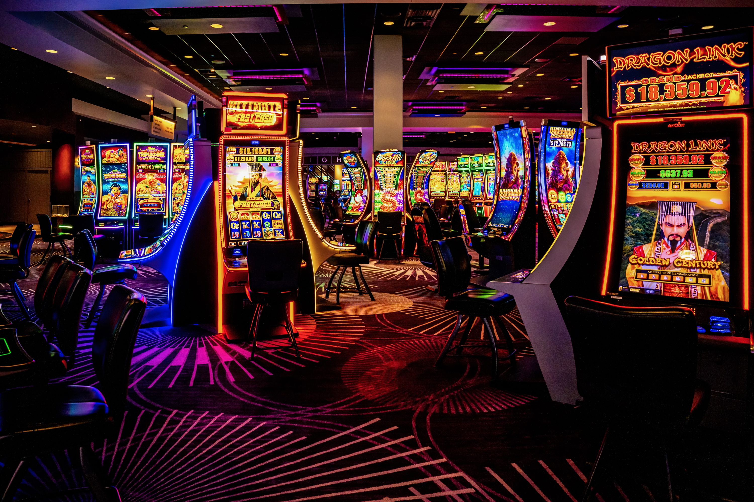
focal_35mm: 24
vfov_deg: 53.1
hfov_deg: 73.7
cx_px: 377
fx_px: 503
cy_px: 251
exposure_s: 1/45
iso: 400
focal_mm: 24
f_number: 5.6
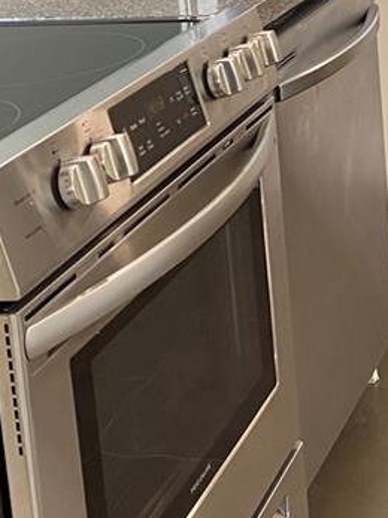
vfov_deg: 20.7
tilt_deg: -8.6
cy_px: -52
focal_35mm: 90
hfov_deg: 15.4
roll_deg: +2.0
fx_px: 1346
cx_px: 539
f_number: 1.8
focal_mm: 4.25
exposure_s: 1/60
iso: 200
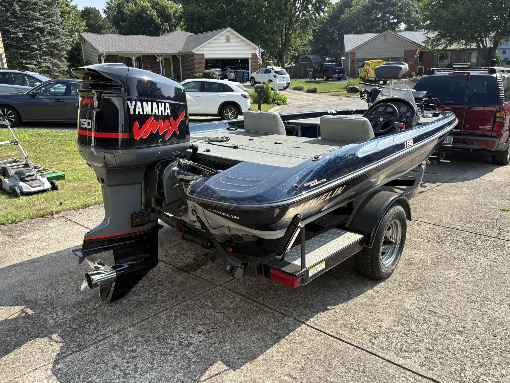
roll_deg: +2.3
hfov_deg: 67.3
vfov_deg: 53.1
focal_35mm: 26
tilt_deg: -14.1
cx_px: 255
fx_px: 383
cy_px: 192
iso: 50
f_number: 1.6
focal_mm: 5.96
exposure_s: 1/1517
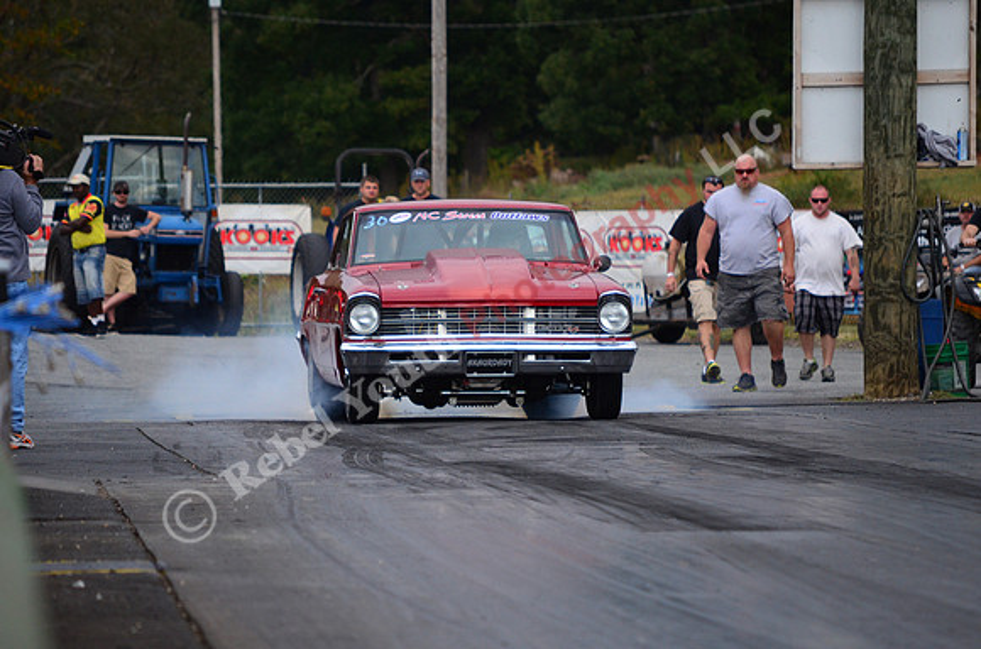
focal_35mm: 300
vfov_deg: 4.6
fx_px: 8157
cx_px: 490
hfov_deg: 6.9
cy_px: 324
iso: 1000
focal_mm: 200
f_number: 5.6
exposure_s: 1/1600
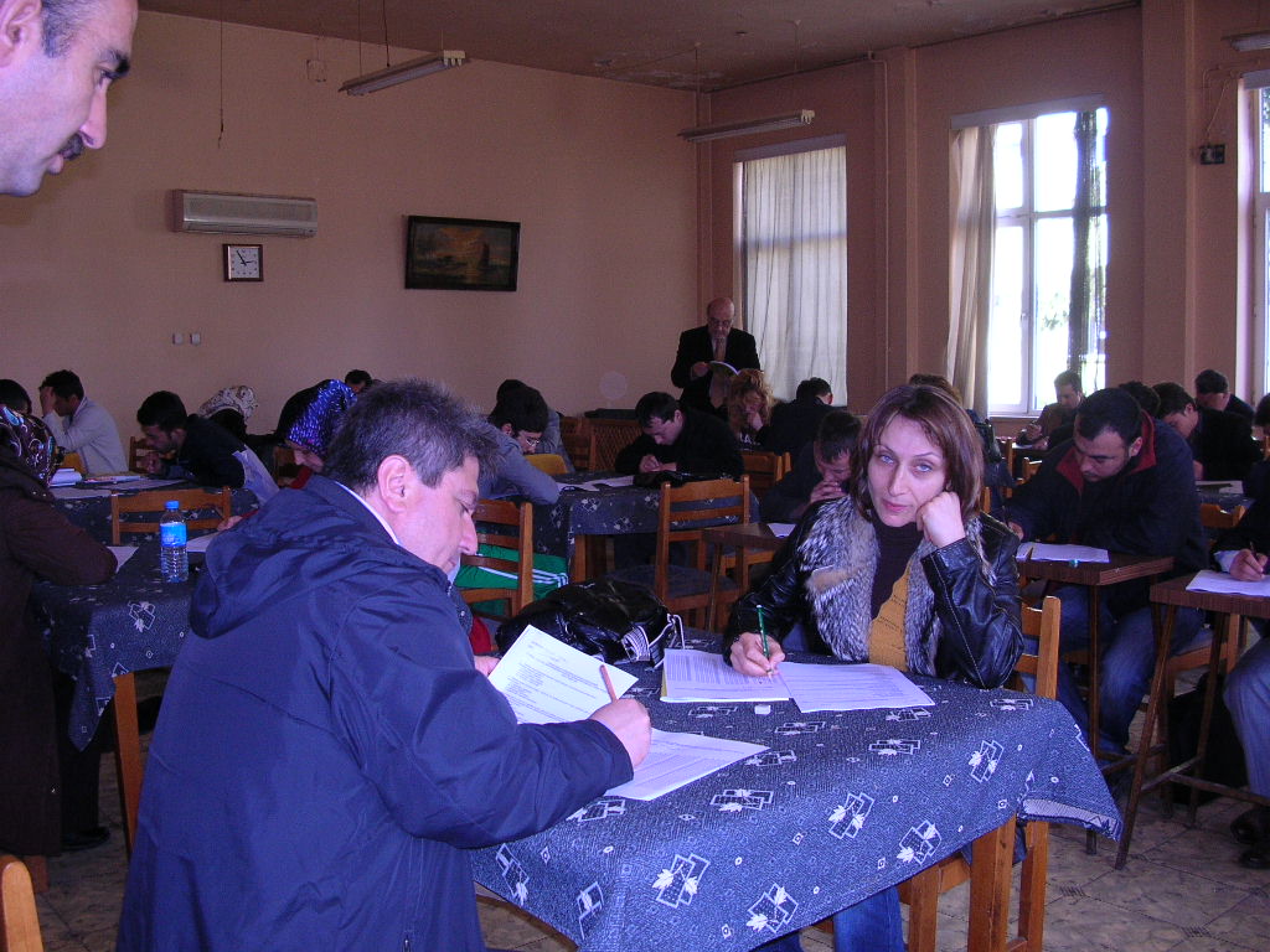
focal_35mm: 35
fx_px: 1284
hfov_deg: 52.6
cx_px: 635
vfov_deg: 40.7
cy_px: 476
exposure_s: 1/60.1
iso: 77
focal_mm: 5.8
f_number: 2.8
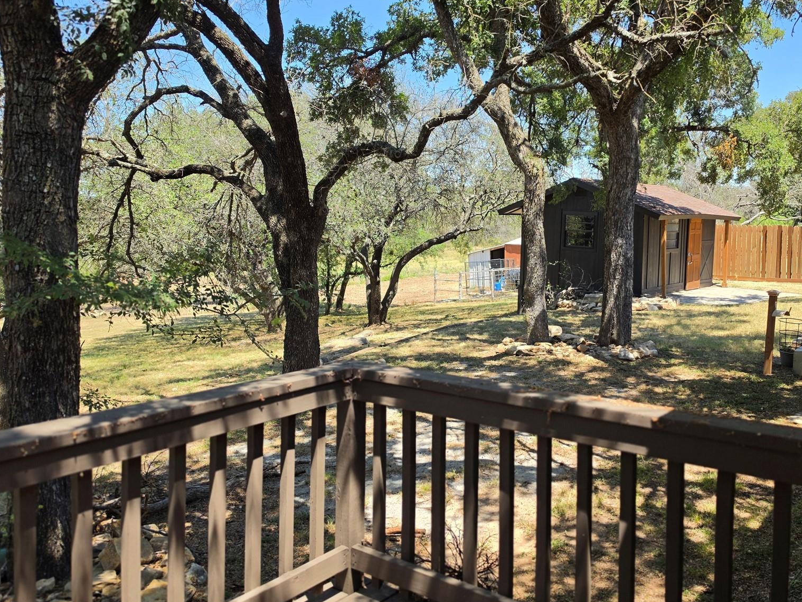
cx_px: 474
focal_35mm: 31
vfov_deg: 45.4
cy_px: 267
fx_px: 718
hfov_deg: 58.0
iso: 64
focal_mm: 6.5
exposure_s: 1/2359
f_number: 1.4
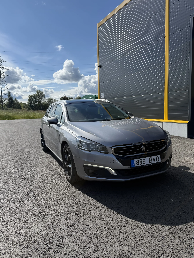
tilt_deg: -4.5
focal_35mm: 26
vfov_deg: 67.3
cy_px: 126
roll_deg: +0.8
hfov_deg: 53.0
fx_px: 194
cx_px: 104
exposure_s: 1/6173
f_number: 1.78
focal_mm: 6.76
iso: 80
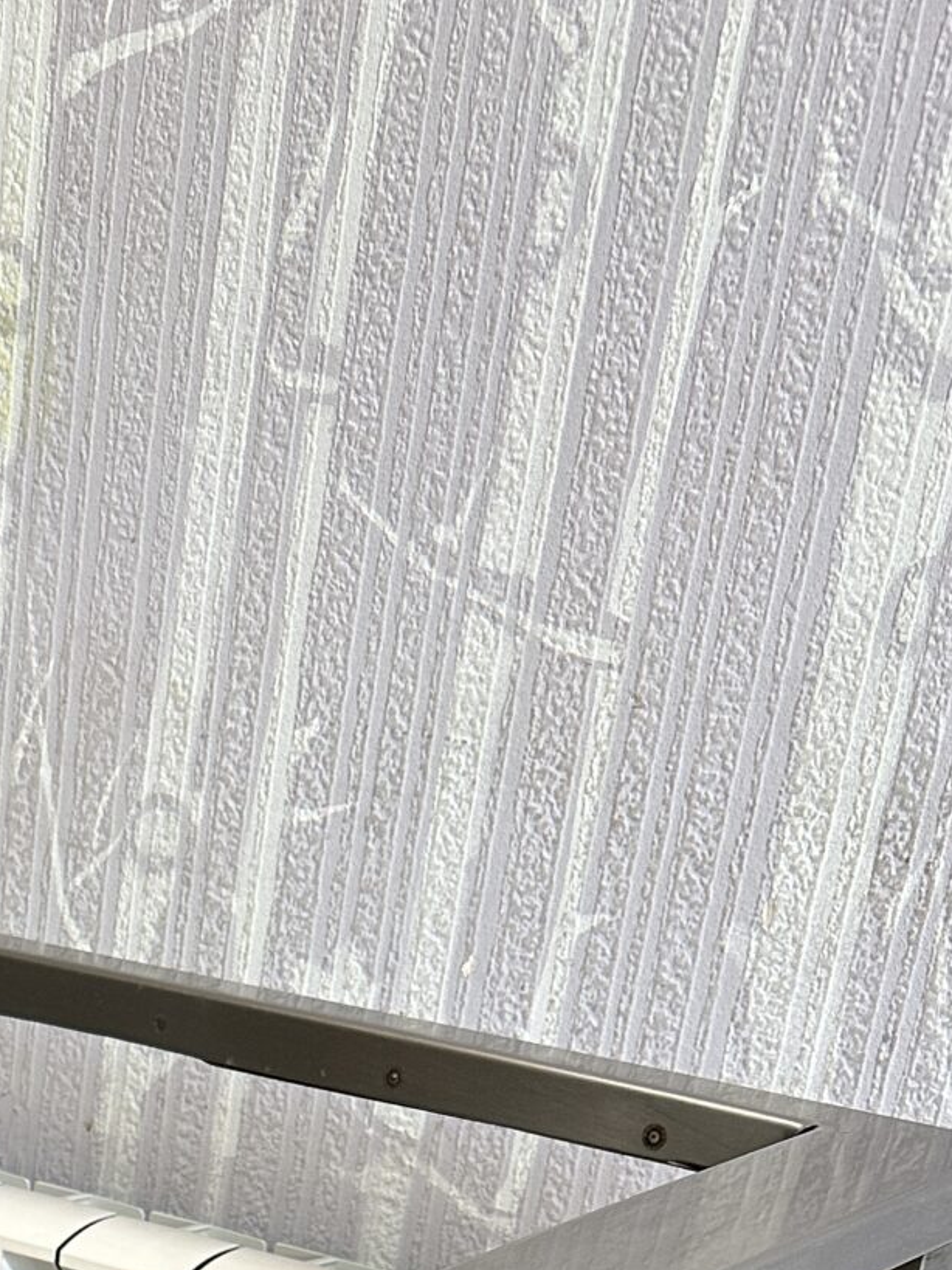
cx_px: -288
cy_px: 1957
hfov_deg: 18.3
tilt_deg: -30.4
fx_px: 2751
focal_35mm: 75
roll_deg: -3.1
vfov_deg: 21.4
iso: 160
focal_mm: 6.86
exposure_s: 1/100
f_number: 1.78
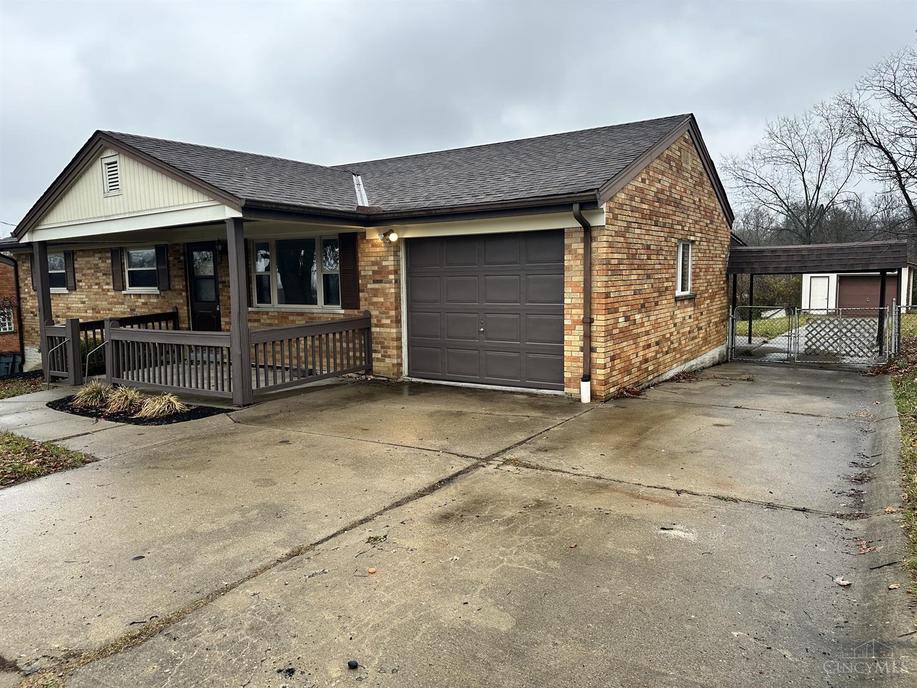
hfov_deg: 71.6
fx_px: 636
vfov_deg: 56.8
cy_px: 344
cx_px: 458
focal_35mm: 24
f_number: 1.78
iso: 64
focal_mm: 6.86
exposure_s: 1/170
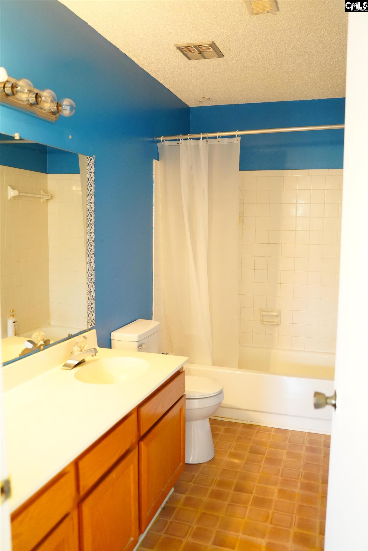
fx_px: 460
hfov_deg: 43.6
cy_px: 276
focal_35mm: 30
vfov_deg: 61.9
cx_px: 184
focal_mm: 30
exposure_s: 1/125
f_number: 2.8
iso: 5000
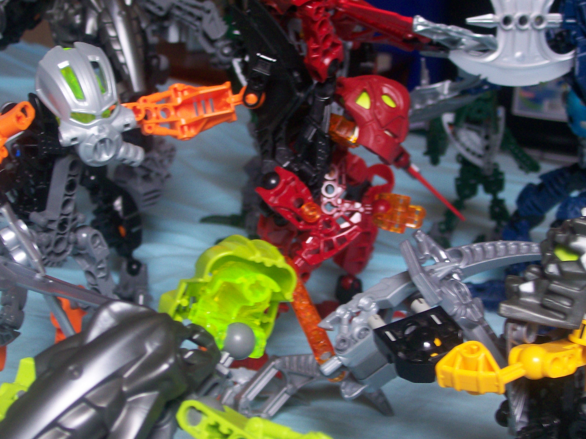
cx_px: 254
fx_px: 1151
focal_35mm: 68
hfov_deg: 28.5
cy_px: 225
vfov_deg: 21.6
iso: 96
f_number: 3.4
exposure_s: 1/55.2
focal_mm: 9.4
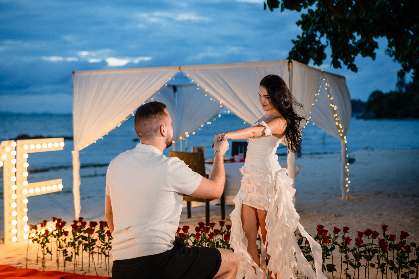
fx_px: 587
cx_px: 210
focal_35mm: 50
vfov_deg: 26.8
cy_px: 140
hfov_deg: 39.3
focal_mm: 50
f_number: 2.2
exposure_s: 1/320
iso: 1000
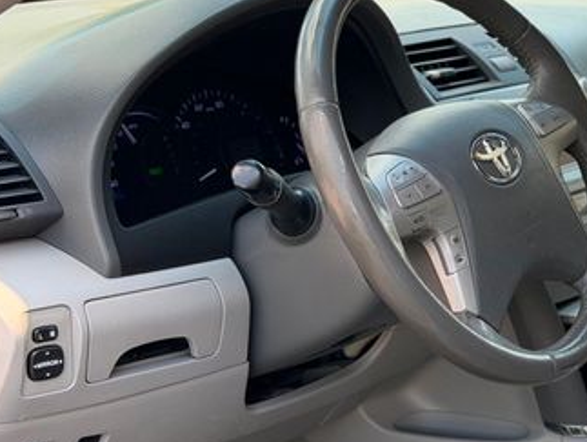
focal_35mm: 95
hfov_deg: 20.1
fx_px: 1613
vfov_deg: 15.6
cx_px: 571
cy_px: 247
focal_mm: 6.76
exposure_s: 1/460
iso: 100
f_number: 1.78
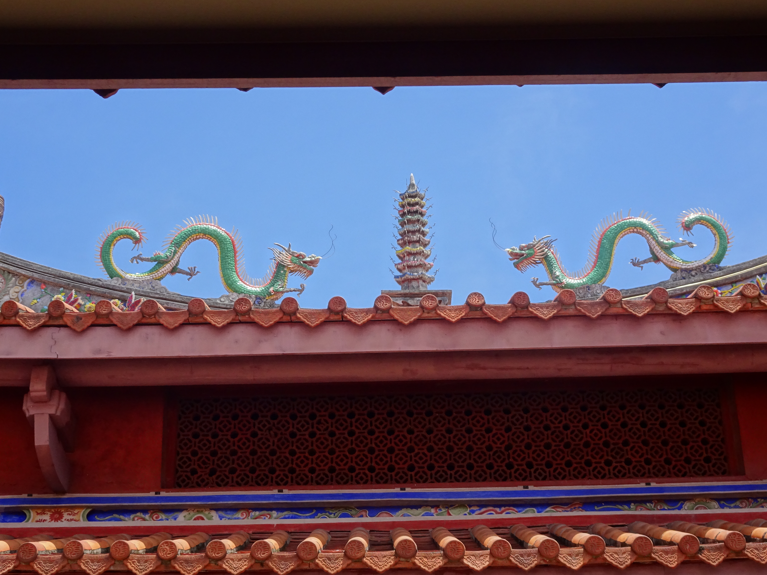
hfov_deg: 32.2
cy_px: 288
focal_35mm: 60
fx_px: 1329
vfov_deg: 24.4
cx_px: 384
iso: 80
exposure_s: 1/250
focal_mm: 10.23
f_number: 4.5
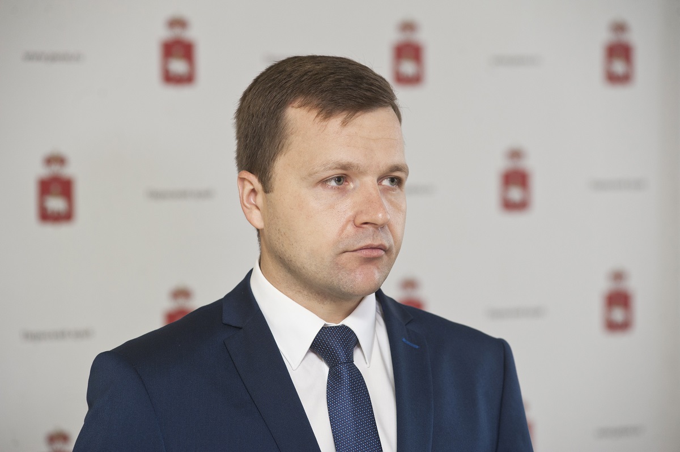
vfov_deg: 10.1
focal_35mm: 135
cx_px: 340
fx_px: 2548
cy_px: 226
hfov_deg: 15.2
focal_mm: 135
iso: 1100
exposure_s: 1/160
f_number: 5
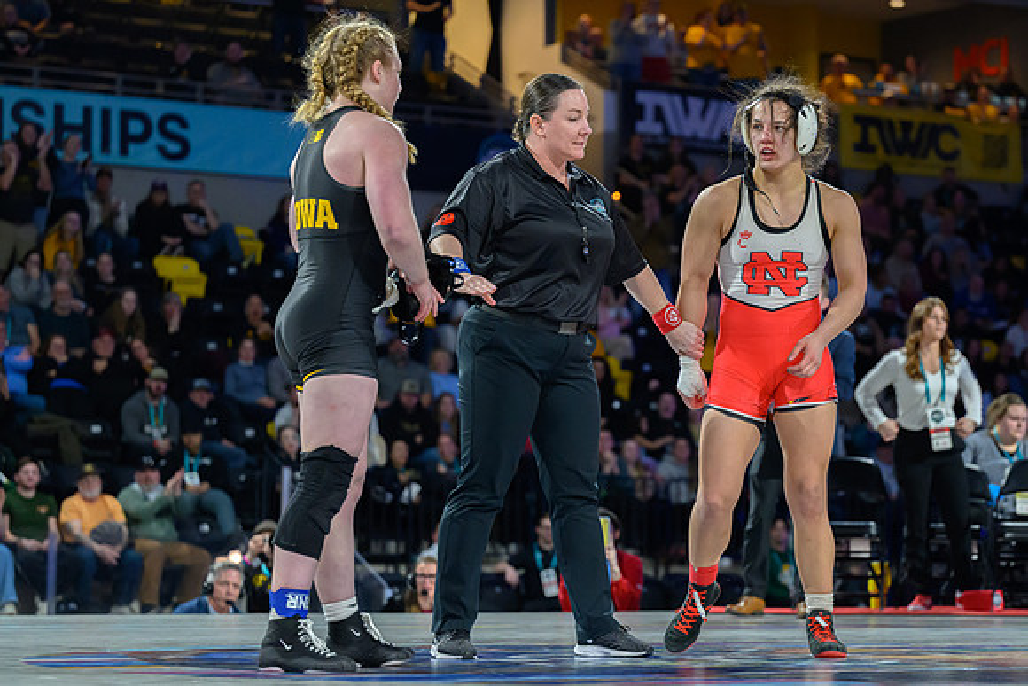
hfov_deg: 18.6
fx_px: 3130
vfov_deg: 12.5
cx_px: 664
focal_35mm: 110
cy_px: 321
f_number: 2.8
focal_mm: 84
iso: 4500
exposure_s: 1/800
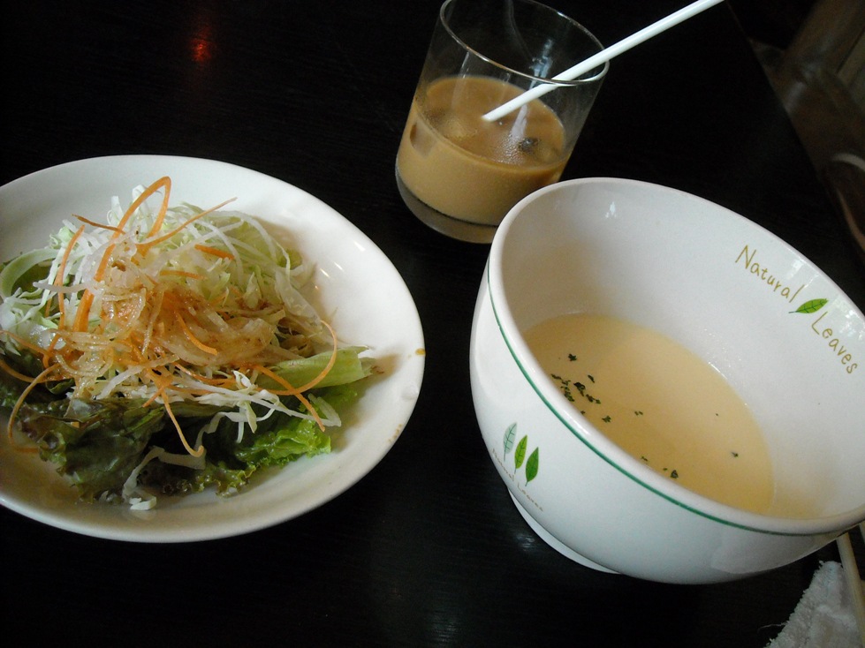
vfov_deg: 40.7
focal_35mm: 35
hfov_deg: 52.6
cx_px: 432
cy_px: 324
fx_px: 874
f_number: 2.8
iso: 541
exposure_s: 1/154
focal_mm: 5.7
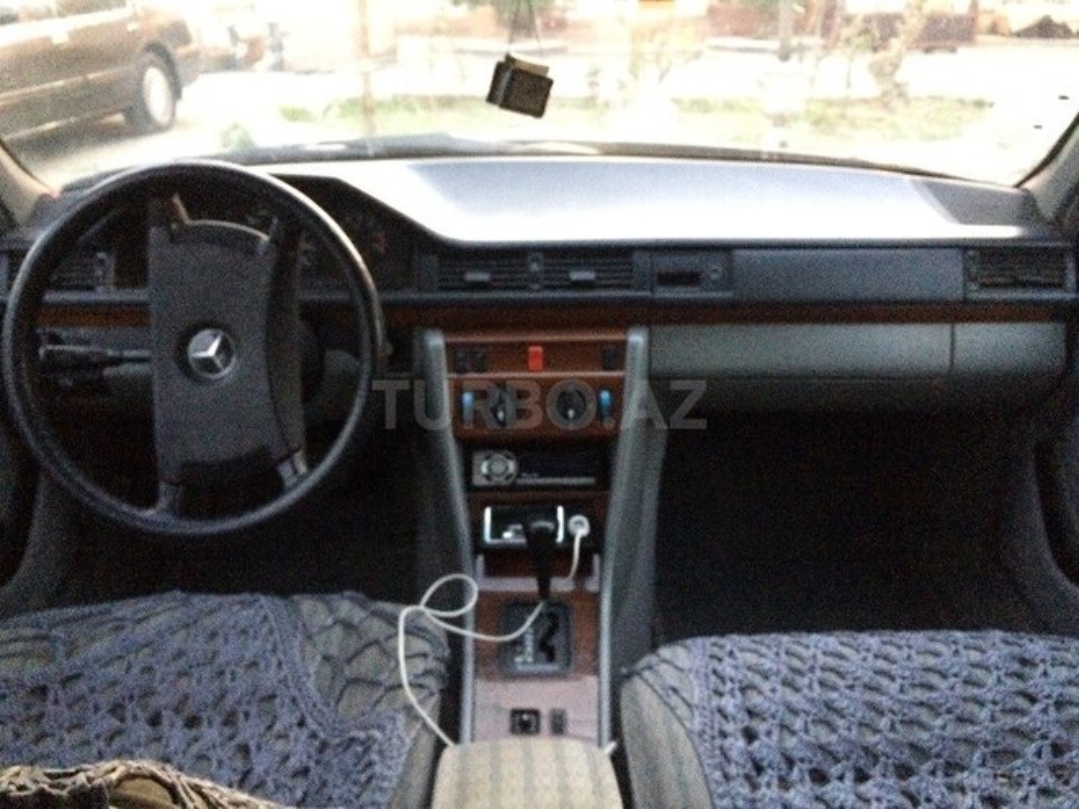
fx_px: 904
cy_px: 404
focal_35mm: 29
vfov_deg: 48.2
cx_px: 540
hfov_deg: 61.7
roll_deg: +2.7
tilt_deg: -23.5
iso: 1250
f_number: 2.2
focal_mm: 4.15
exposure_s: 1/17
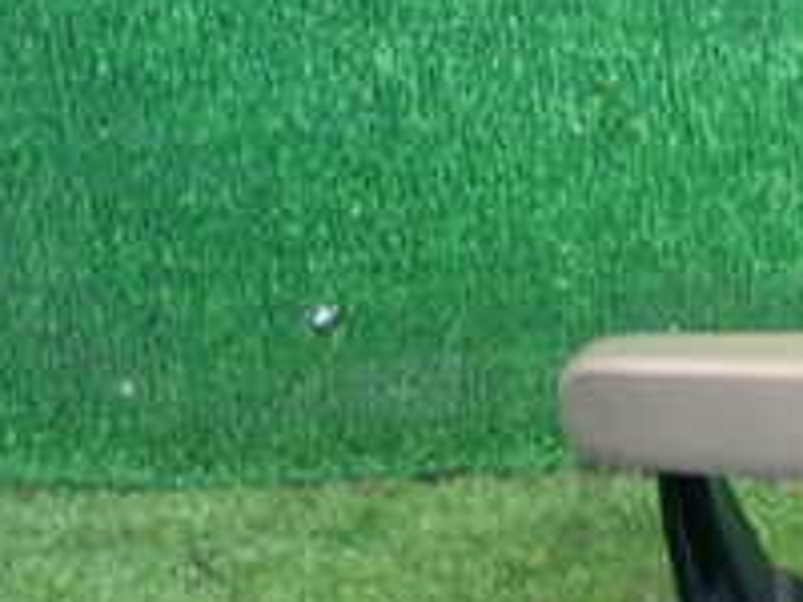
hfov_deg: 19.7
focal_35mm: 90
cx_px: 1092
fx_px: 2088
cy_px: 694
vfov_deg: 15.9
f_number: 2.3
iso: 200
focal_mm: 5.4
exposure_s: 1/40
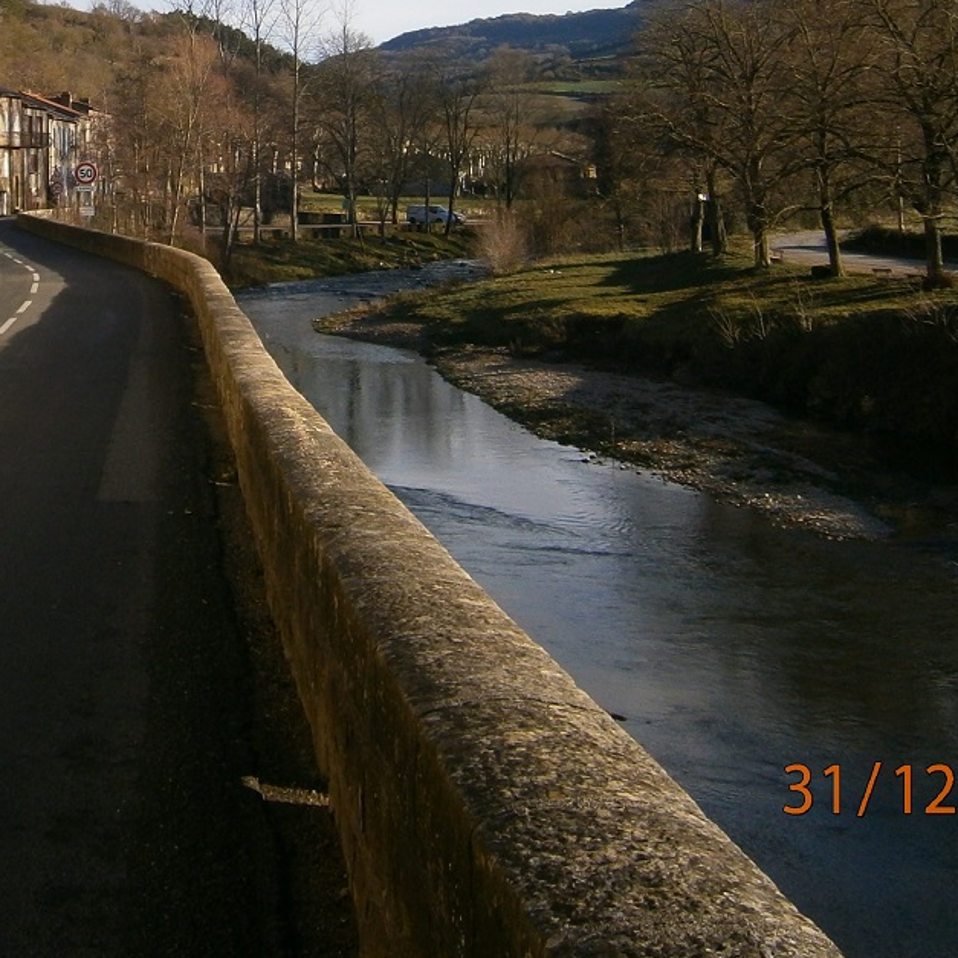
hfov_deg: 30.0
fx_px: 1722
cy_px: 109
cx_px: 125
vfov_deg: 29.9
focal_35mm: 55
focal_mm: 4.7
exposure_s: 1/125
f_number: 8
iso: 80
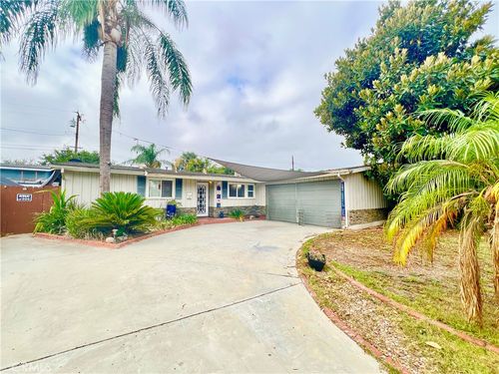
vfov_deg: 89.9
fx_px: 187
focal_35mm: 13
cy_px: 187
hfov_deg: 106.2
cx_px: 250
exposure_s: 1/336
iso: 32
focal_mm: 1.57
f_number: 1.8
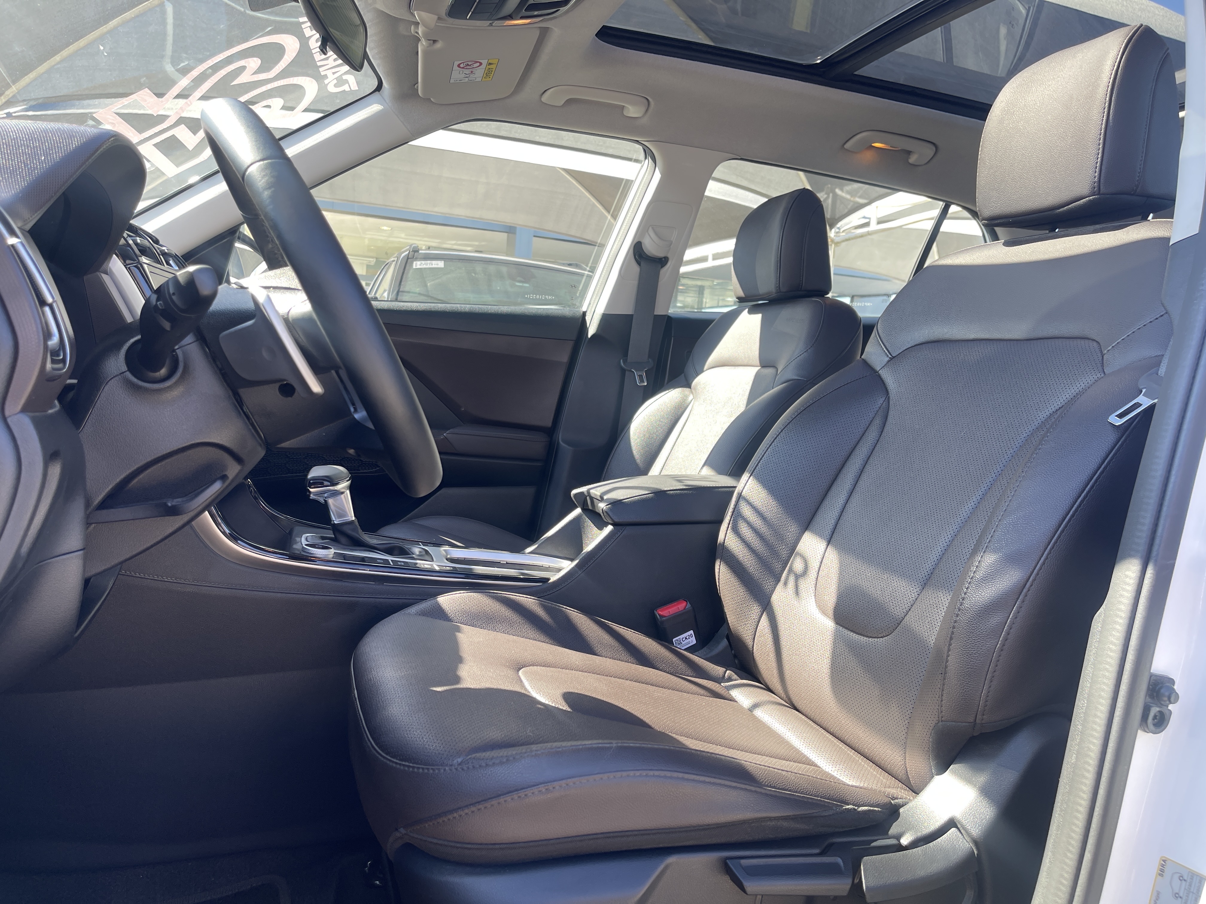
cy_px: 452
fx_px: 871
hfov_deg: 69.4
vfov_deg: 54.9
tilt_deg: -5.9
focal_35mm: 25
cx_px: 603
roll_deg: -5.1
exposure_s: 1/121
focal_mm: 5.1
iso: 32
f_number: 1.6
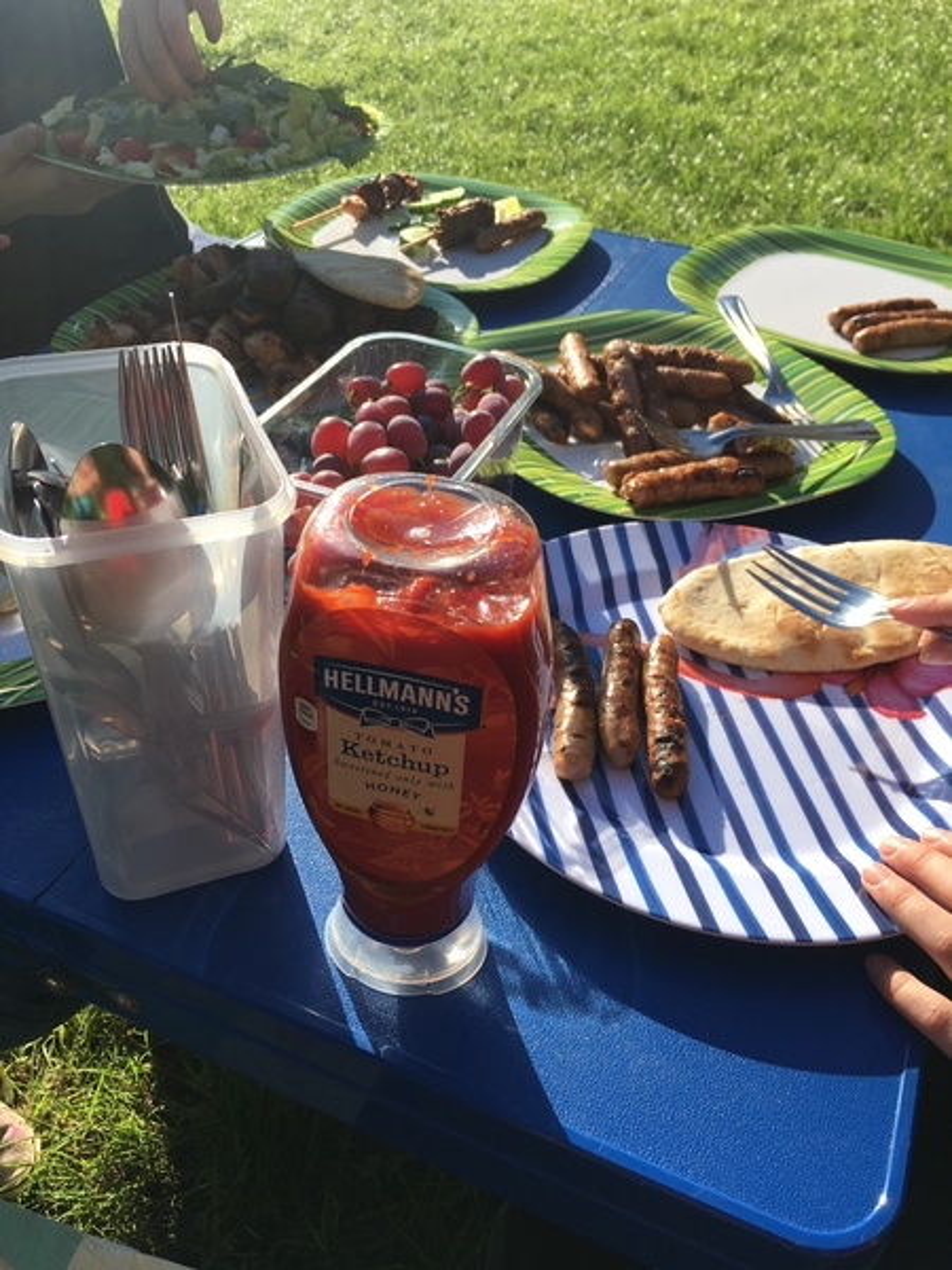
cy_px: 635
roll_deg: +1.0
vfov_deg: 61.7
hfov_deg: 48.2
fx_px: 1063
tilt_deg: -39.7
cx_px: 476
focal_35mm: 29
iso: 25
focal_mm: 4.15
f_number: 2.2
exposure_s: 1/999
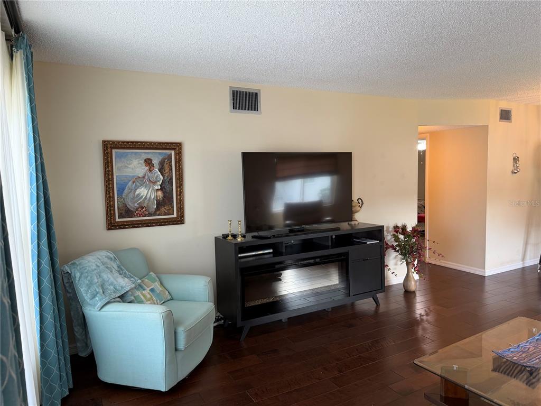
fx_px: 375
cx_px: 270
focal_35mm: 24
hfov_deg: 71.6
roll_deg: +1.5
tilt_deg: -3.6
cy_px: 203
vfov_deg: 56.8
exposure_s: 1/60
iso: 160
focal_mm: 6.76
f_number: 1.78
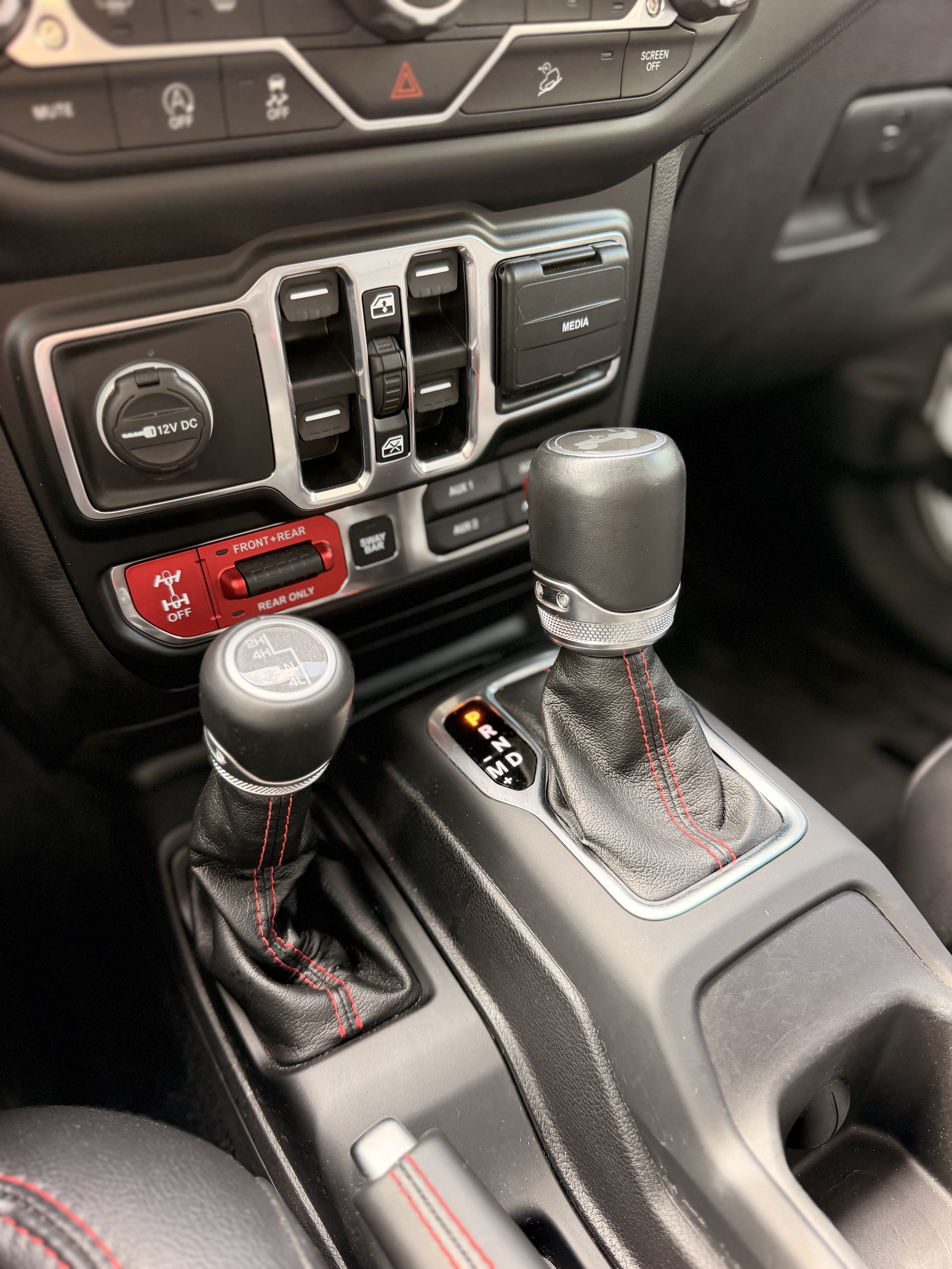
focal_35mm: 24
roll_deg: -2.0
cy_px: 634
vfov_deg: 71.6
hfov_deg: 56.8
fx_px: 880
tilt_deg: -39.0
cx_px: 476
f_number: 1.78
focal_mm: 6.76
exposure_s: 1/60
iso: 200
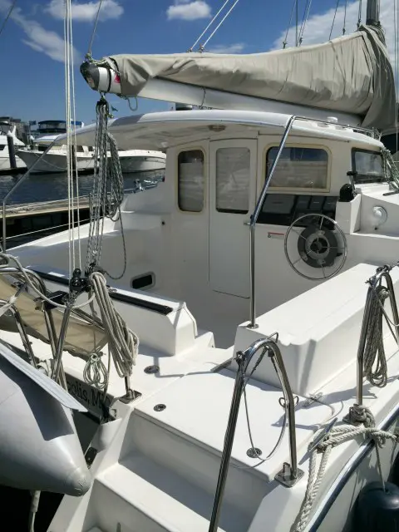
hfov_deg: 46.8
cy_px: 266
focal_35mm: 30
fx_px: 461
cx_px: 200
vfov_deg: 60.0
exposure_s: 1/8264
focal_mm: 4.12
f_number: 2.2
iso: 40
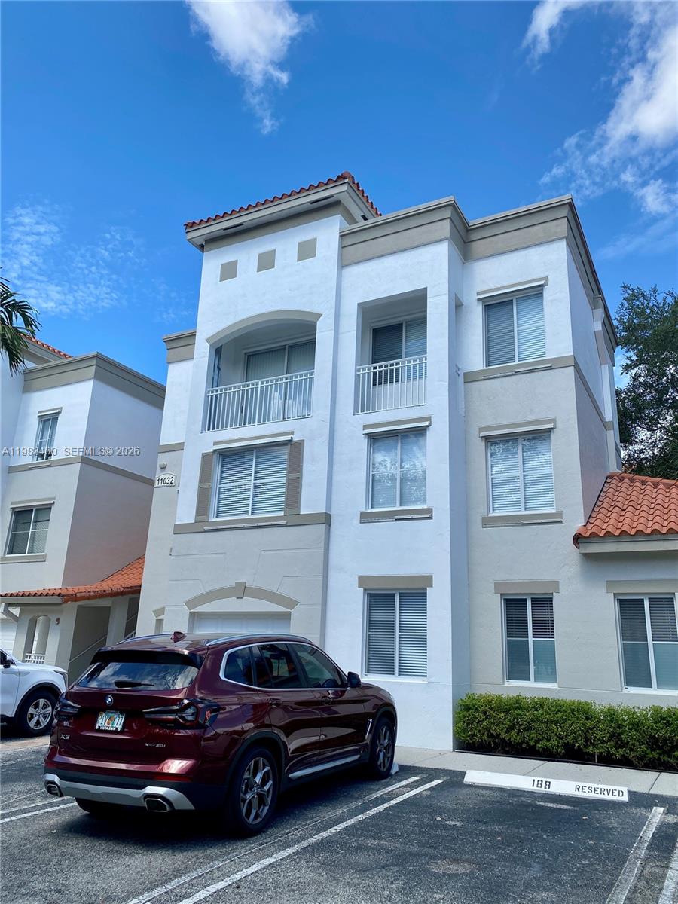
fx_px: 679
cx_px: 339
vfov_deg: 67.3
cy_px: 452
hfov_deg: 53.1
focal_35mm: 26
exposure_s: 1/2105
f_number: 1.8
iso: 32
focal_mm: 4.25
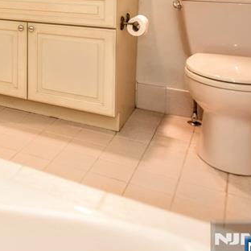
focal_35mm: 53
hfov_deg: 25.1
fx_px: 435
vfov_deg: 29.4
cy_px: -16
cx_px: -119
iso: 800
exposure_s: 1/60
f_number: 3.2
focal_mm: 19
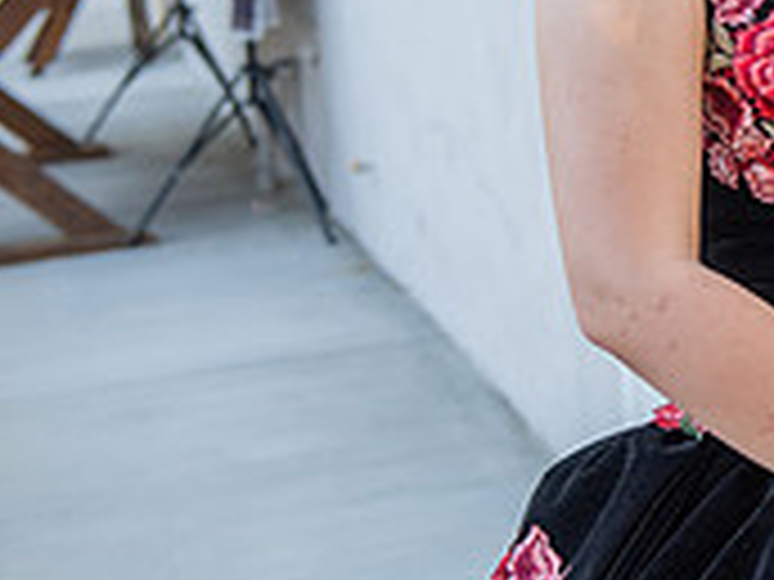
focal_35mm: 156
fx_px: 3488
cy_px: -92
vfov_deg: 9.4
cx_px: 1233
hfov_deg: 12.0
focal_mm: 48
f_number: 5
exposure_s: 1/200
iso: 400
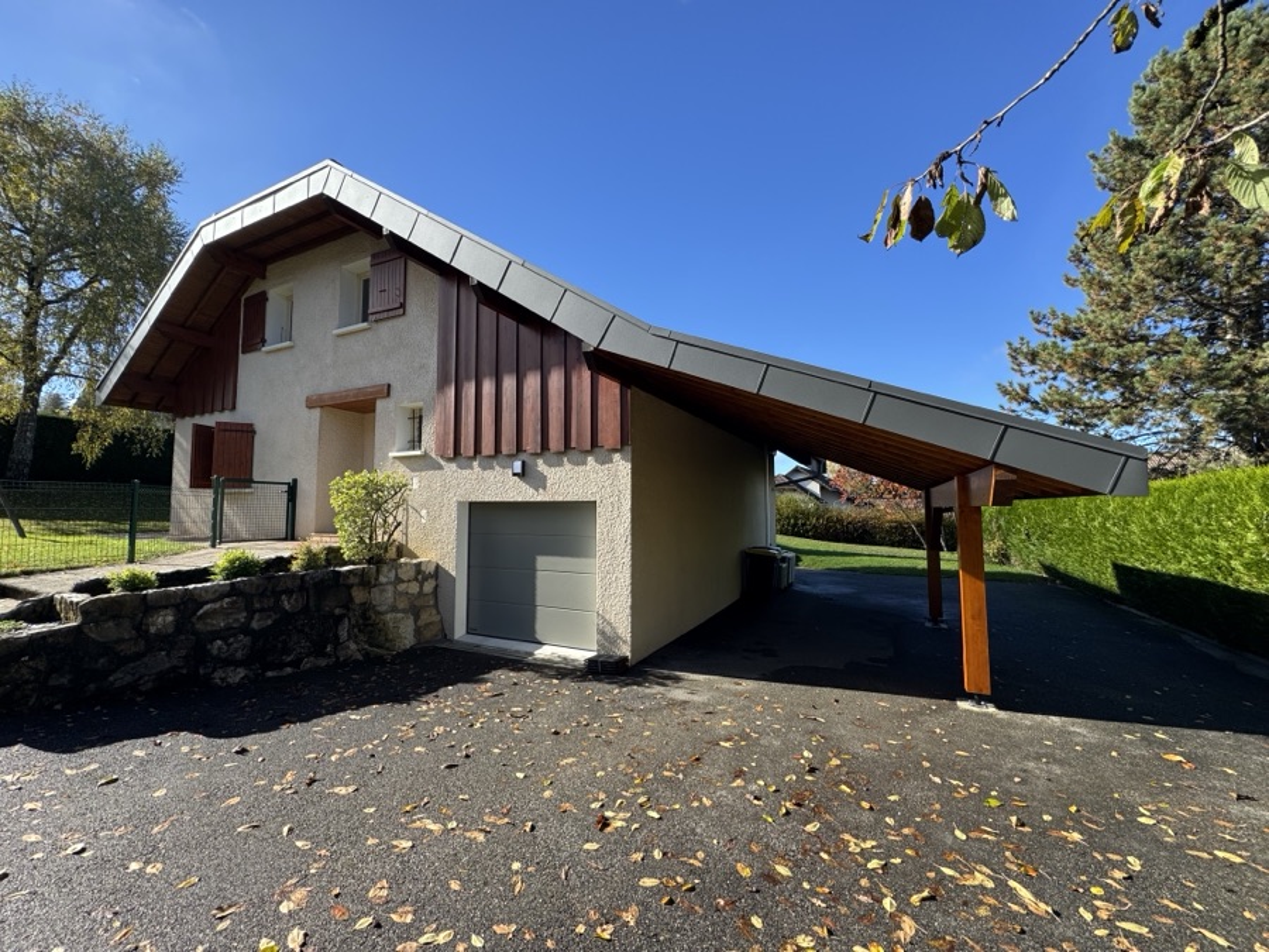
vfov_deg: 85.7
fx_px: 513
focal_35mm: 14
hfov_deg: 102.1
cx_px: 634
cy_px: 476
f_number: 2.2
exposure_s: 1/641
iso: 40
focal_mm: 2.22
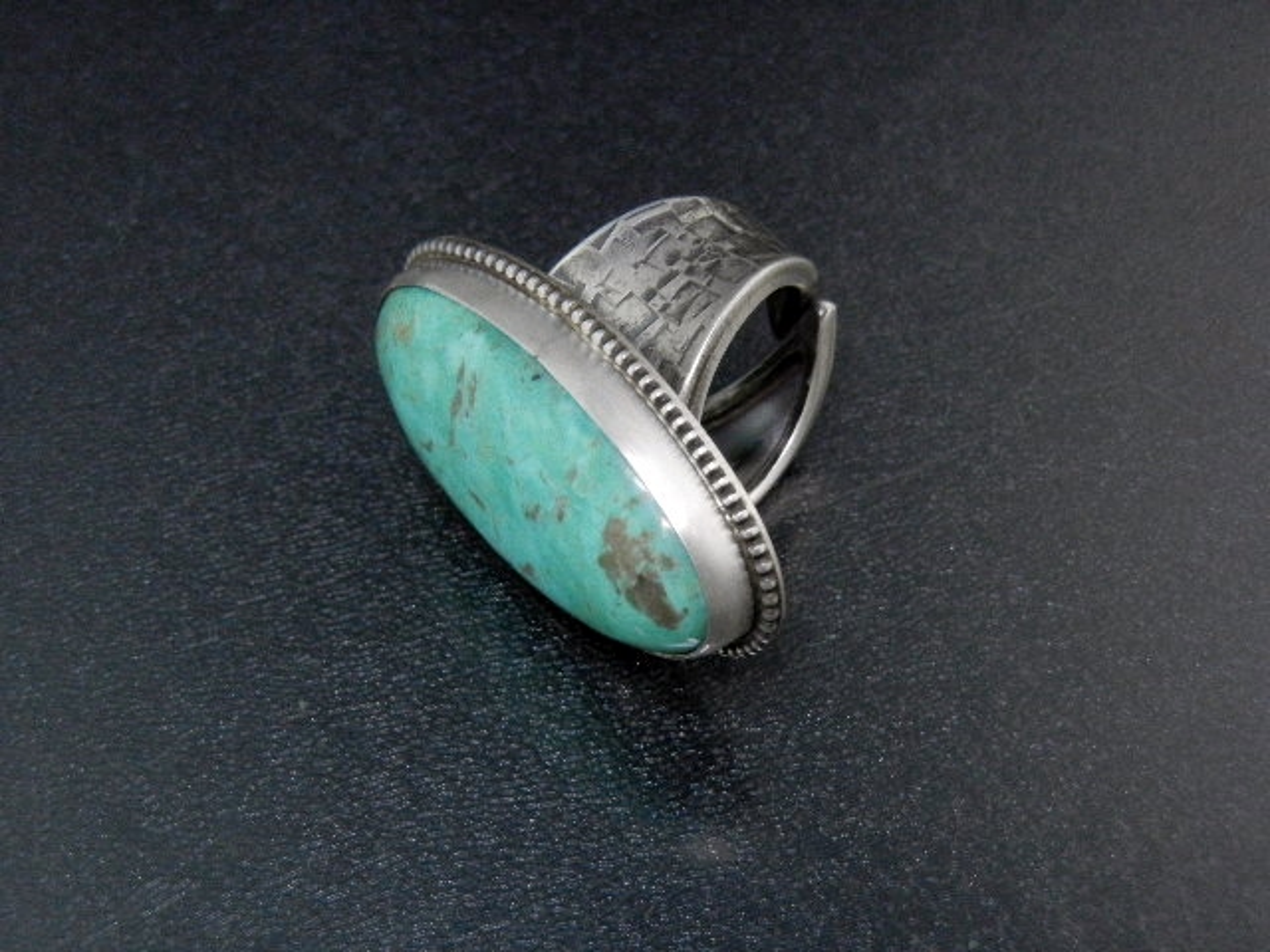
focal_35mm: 59
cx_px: 635
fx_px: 2165
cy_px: 476
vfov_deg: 24.8
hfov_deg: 32.7
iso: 800
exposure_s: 1/30
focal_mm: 10.6
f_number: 8
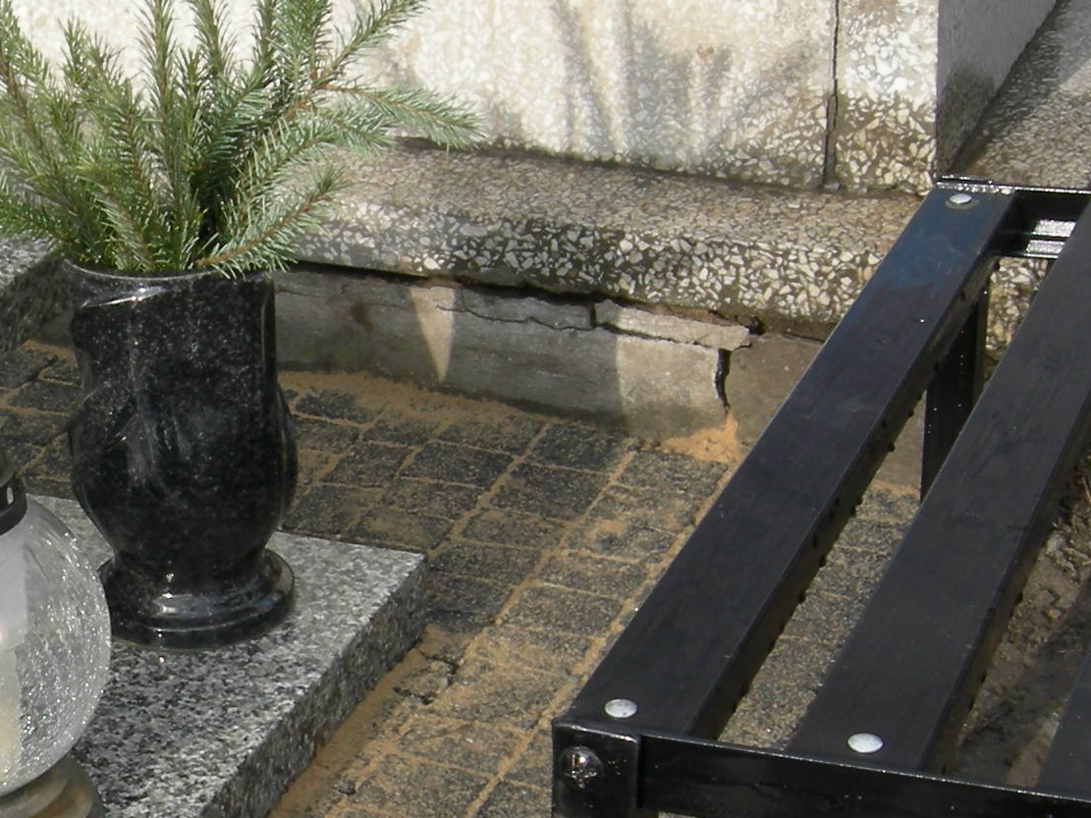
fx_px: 2647
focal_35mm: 84
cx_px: -14
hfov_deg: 22.4
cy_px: 535
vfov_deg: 17.5
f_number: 6
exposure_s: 1/157
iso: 64
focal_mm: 7.5
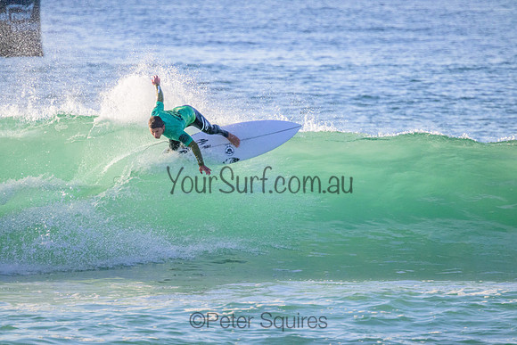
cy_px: 172
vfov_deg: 1.7
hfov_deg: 2.6
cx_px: 258
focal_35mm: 800
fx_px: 11491
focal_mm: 800
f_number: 11
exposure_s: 1/2000
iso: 2800
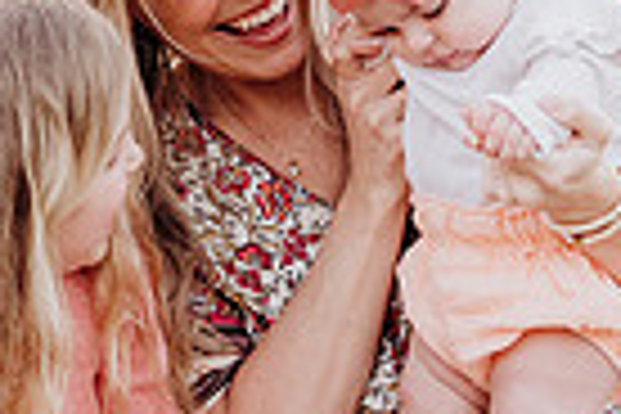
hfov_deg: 5.3
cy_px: 197
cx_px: 345
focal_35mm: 388
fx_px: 6692
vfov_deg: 3.5
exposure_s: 1/320
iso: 320
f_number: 2.5
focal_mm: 85
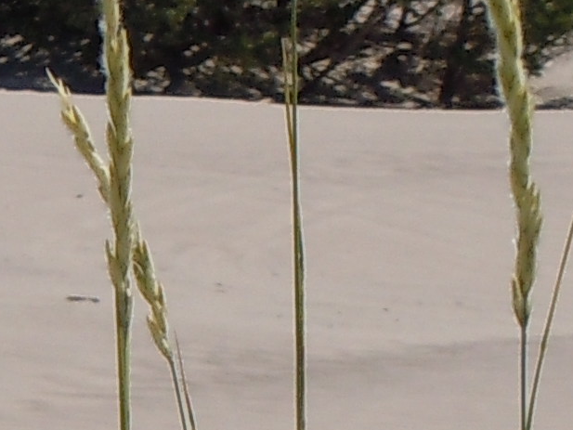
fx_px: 7881
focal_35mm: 476
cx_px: -320
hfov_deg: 4.1
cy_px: 960
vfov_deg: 3.1
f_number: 8.2
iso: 100
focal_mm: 12.2
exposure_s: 1/250
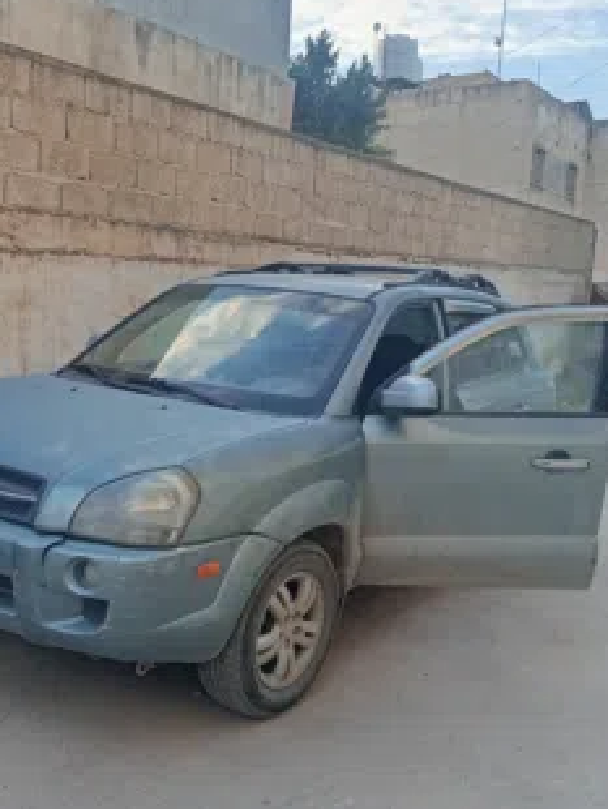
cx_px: 235
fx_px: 842
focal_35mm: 36
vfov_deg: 51.3
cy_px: 438
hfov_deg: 39.5
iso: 492
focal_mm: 4.22
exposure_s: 1/100
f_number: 1.8
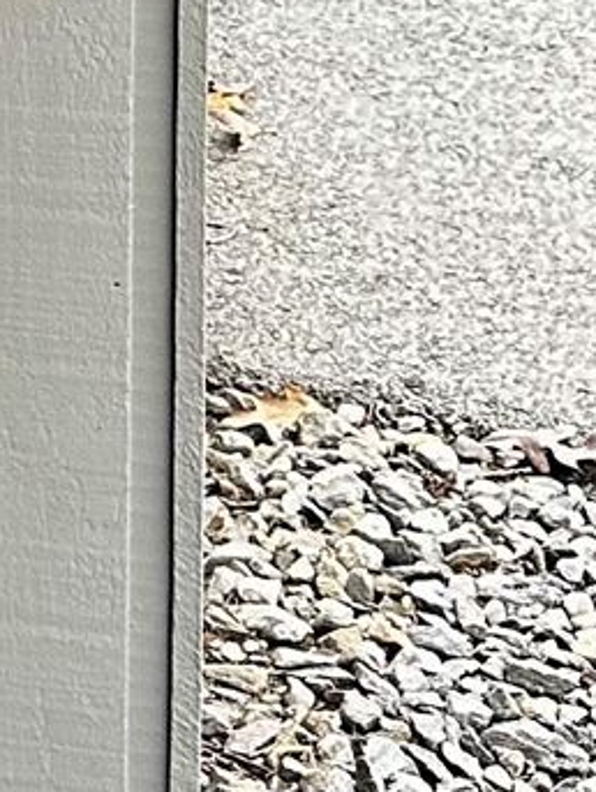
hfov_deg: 7.8
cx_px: -1314
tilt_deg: -5.1
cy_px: -660
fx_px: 3689
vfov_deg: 11.3
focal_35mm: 161
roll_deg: +0.2
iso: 125
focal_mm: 6.86
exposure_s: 1/121
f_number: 1.78
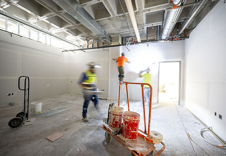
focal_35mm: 14
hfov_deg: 102.1
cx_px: 117
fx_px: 91
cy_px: 78
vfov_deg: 81.2
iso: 2000
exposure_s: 1/4
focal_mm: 14
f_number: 4
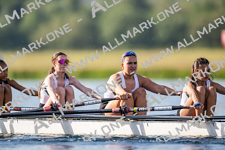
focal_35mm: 600
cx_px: 112
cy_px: 75
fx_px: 3751
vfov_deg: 2.3
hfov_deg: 3.4
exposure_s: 1/2500
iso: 320
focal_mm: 600
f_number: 4
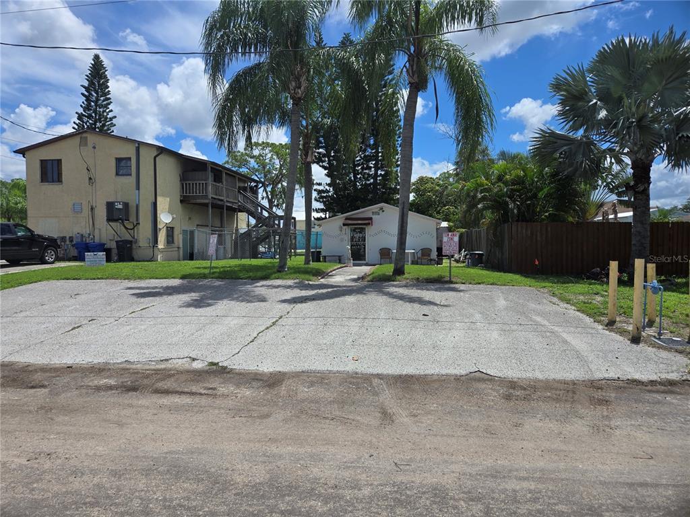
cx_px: 345
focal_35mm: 23
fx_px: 458
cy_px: 258
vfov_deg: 58.9
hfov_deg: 73.9
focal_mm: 5.4
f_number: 1.8
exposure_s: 1/2537
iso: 25
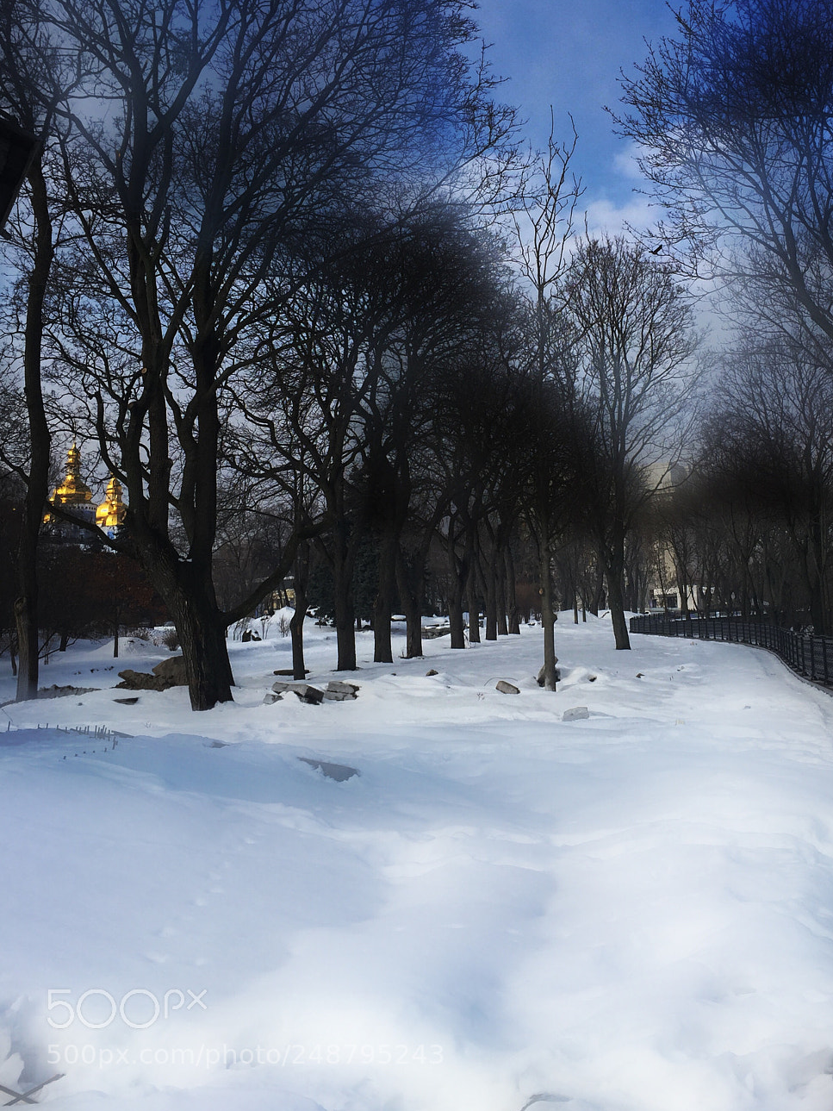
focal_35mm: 36
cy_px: 433
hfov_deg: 39.5
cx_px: 510
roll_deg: +1.0
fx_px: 1155
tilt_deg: +9.2
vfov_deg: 50.9
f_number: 2.2
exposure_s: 1/2326
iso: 32
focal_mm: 4.15
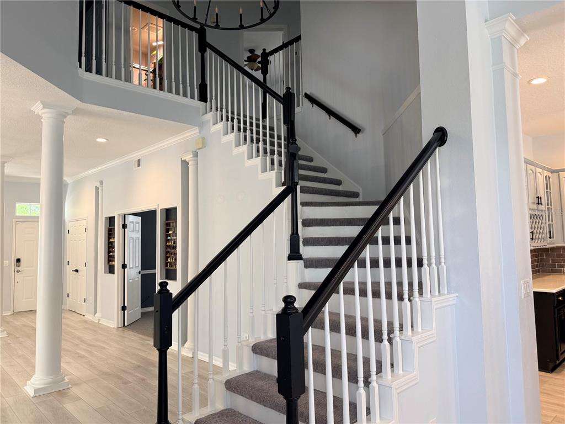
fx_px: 392
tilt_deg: +7.0
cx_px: 282
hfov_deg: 71.6
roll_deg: +2.1
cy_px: 212
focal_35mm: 24
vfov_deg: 56.8
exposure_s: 1/120
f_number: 1.78
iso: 200
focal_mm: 6.76
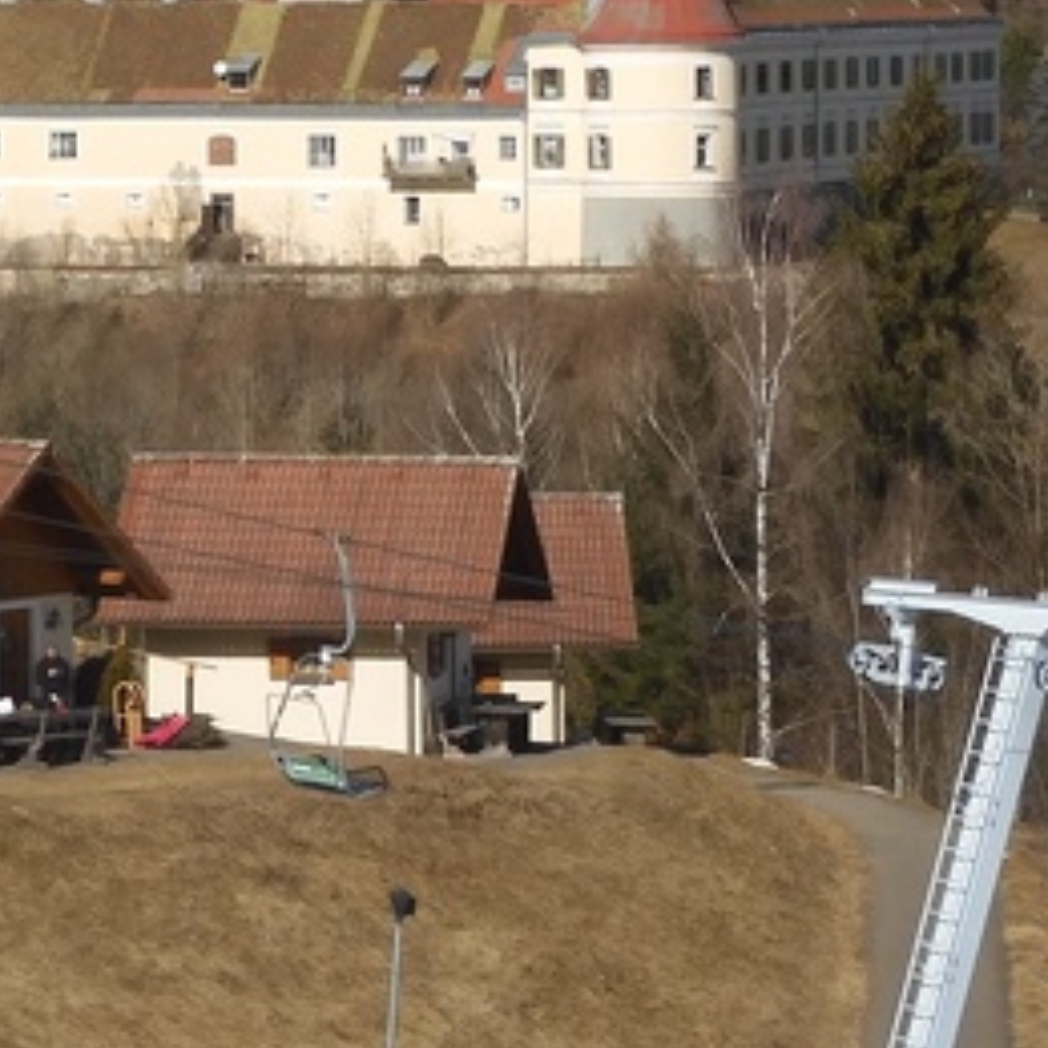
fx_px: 7741
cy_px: 693
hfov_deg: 7.7
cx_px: 306
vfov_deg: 7.7
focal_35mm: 226
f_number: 4.5
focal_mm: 12.5
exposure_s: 1/1250
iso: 100
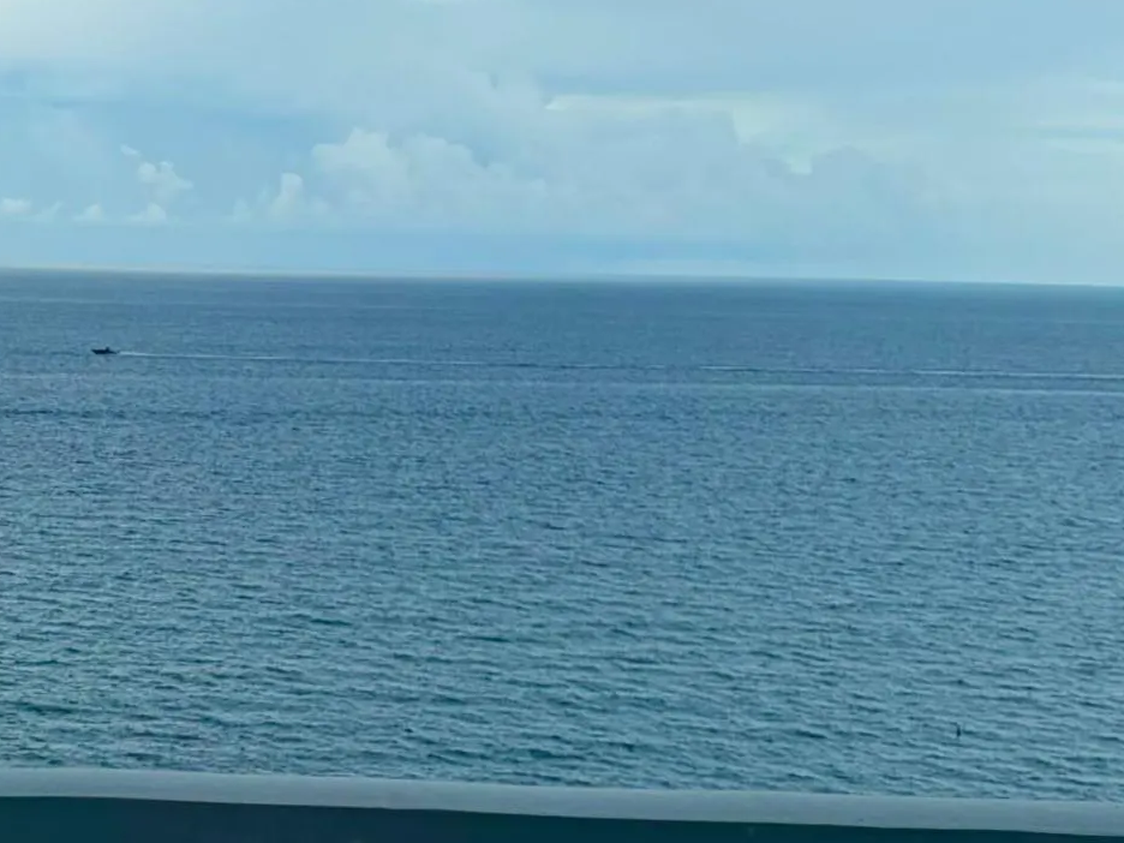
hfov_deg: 23.7
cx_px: 107
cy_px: 574
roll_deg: -0.8
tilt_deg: -6.9
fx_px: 2598
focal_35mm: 80
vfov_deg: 18.4
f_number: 1.6
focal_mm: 5.96
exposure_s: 1/1626
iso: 50
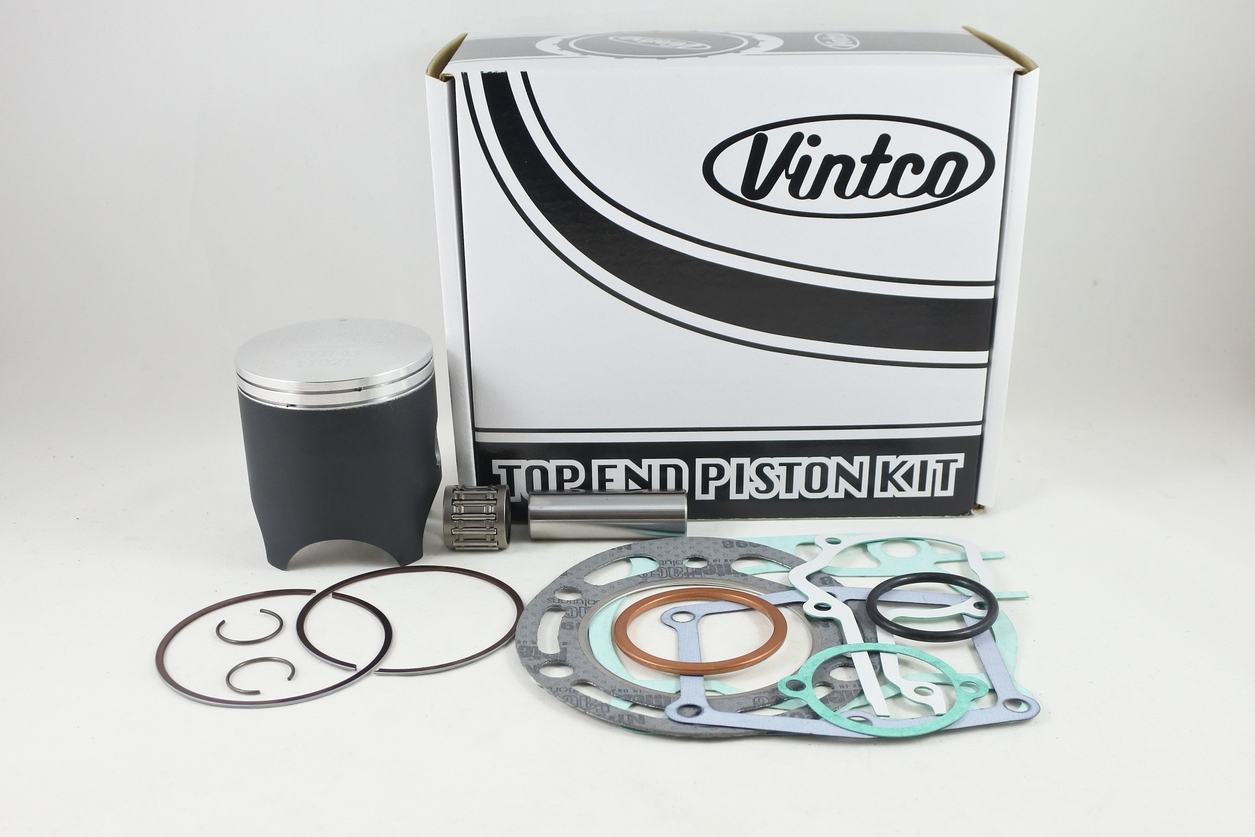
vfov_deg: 42.3
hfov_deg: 60.3
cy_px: 418
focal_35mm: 31
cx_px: 628
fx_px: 1081
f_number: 3.8
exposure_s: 1/125
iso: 450
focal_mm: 11.8
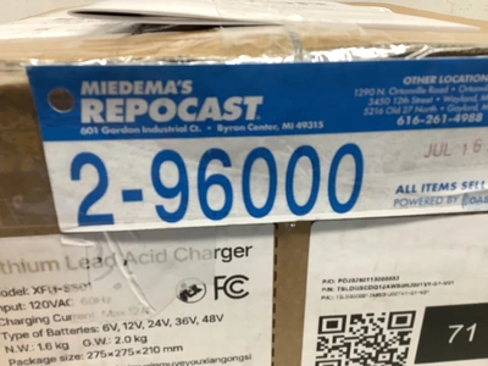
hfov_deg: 58.4
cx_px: 244
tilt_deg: -24.0
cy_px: 183
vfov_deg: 45.4
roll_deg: -1.1
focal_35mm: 31
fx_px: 437
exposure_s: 1/60
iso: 64
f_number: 2.4
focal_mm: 3.3
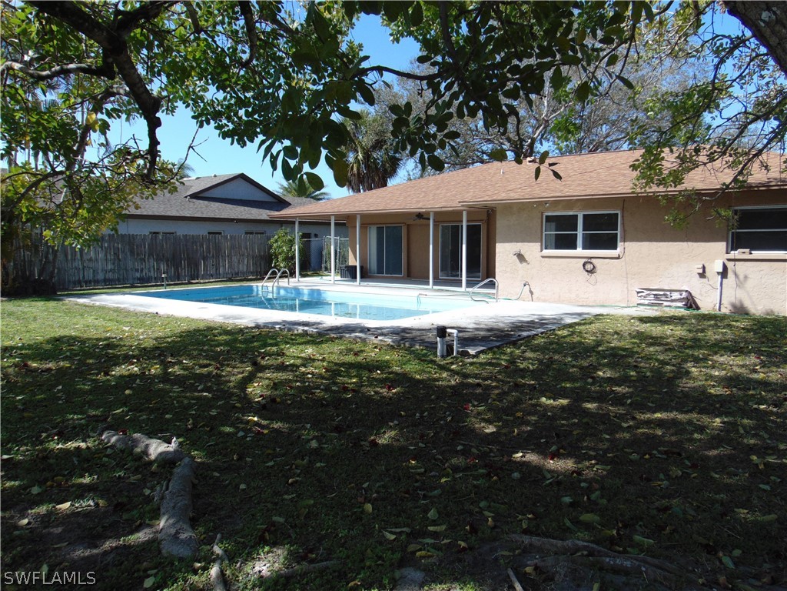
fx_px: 568
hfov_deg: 69.4
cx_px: 394
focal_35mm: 25
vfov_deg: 54.9
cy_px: 296
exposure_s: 1/1000
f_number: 3
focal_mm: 4.5
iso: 80
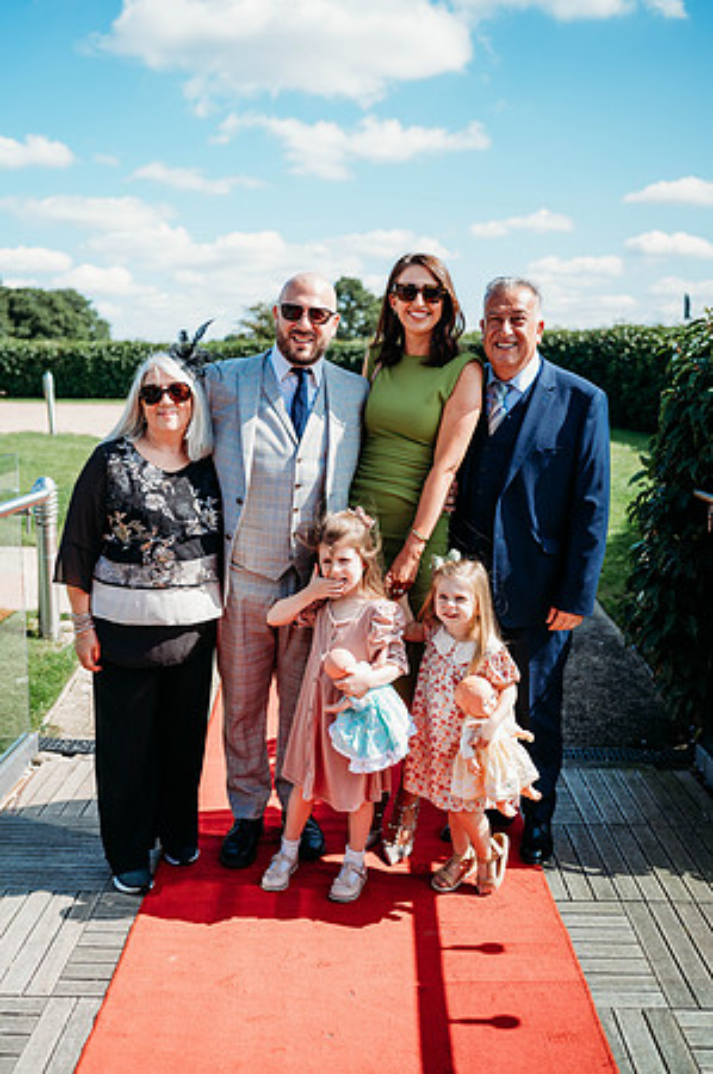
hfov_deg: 37.8
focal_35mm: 35
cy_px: 537
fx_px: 1042
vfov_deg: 54.5
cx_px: 356
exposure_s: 1/4000
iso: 400
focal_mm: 35
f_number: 2.5
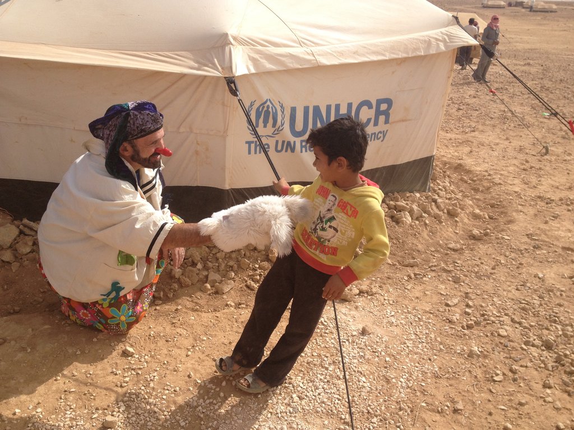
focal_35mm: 35
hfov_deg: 52.6
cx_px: 287
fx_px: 580
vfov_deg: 40.7
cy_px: 215
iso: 50
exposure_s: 1/2208
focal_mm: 4.28
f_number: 2.4
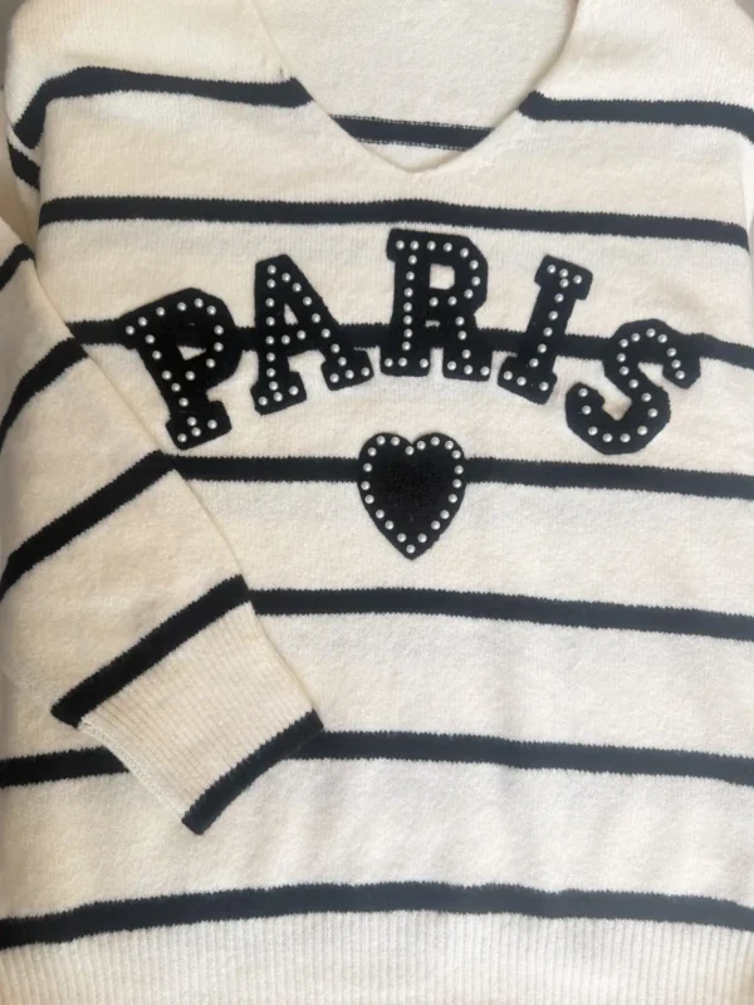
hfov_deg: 56.8
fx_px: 697
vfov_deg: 71.6
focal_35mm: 24
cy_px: 502
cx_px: 377
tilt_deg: -81.4
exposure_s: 1/121
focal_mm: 6.76
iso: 80
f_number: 1.78
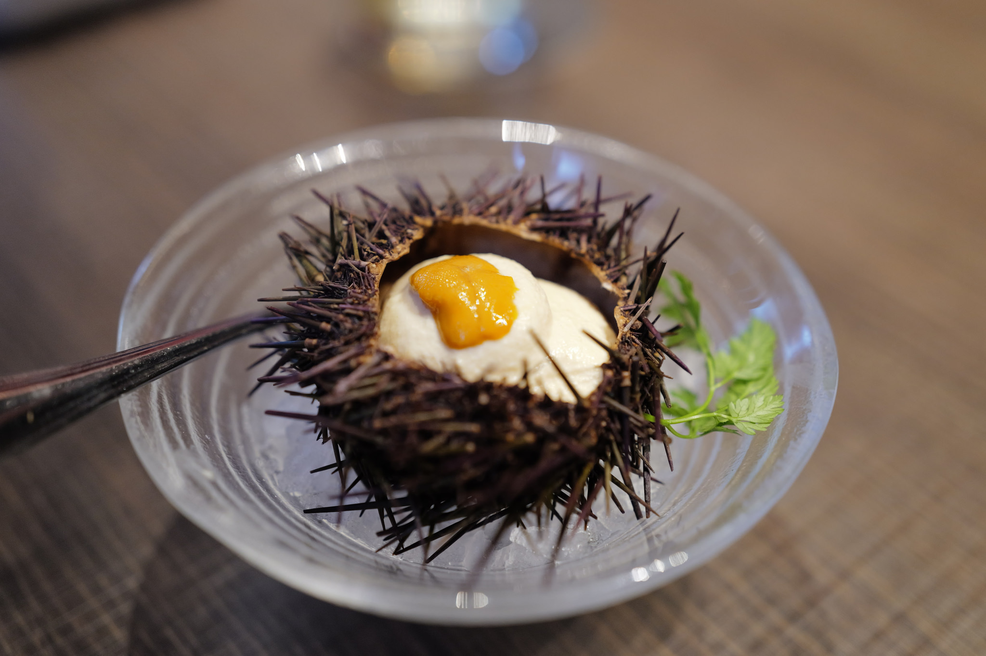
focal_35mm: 43
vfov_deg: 31.2
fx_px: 1177
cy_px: 328
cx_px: 493
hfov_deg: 45.5
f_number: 2.8
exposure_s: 1/80
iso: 2500
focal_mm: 43
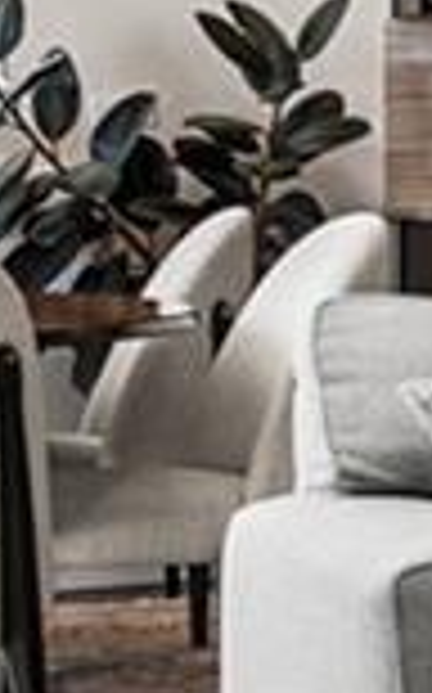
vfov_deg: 12.3
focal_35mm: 169
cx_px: 2704
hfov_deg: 4.8
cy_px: 115
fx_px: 3189
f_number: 8
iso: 200
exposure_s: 1/6
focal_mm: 16
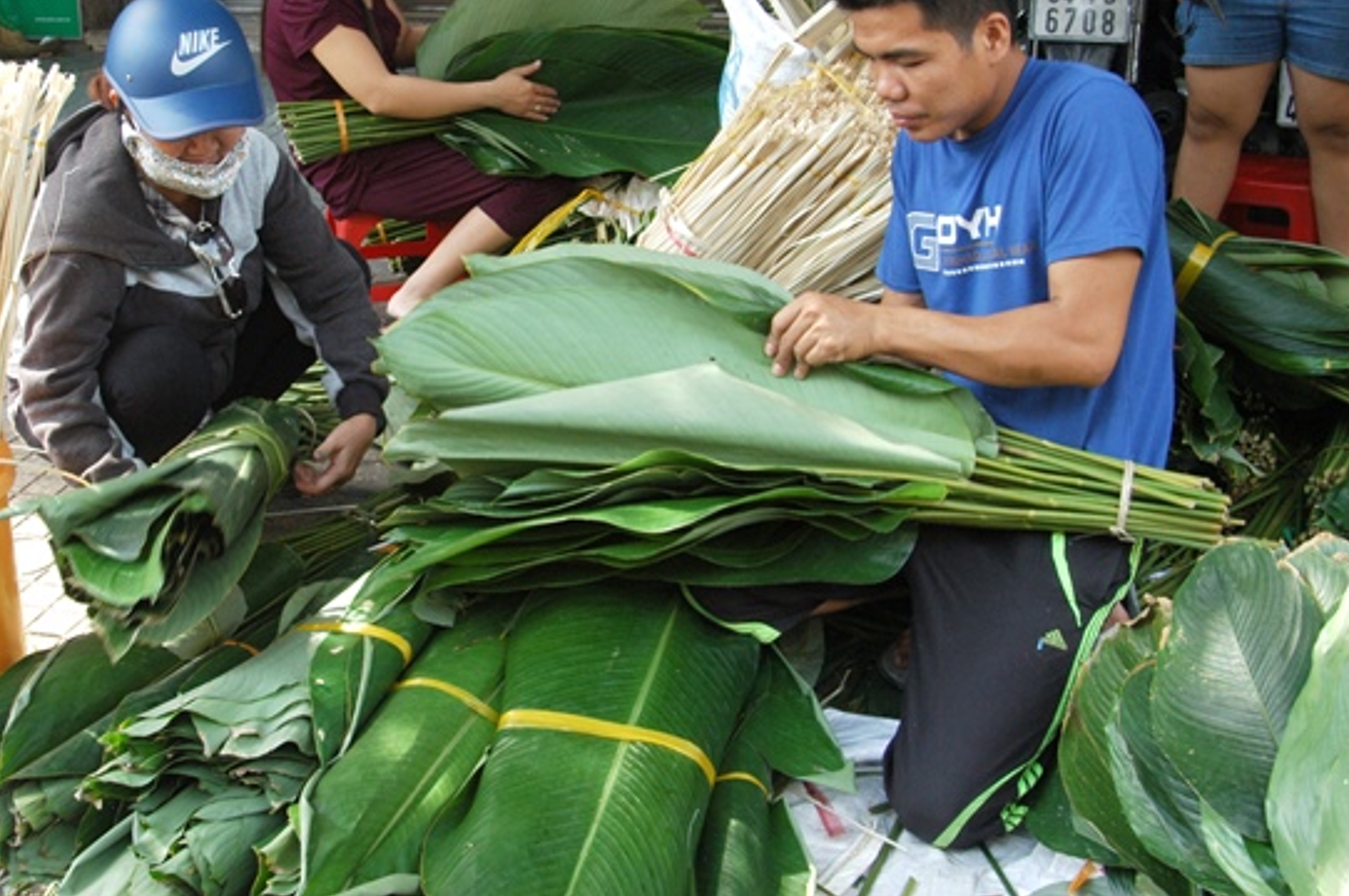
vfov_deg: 29.0
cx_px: 560
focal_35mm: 46
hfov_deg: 42.6
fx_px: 1722
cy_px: 326
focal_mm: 24
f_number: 5.6
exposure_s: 1/125
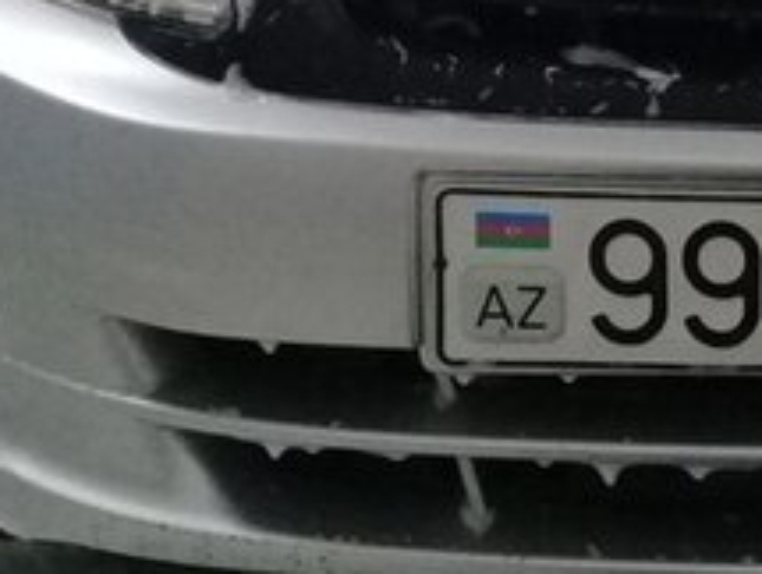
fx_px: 2095
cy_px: -94
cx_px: 844
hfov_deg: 19.7
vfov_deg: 15.1
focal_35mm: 95
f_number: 2.2
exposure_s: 1/17
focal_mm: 3.3
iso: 640
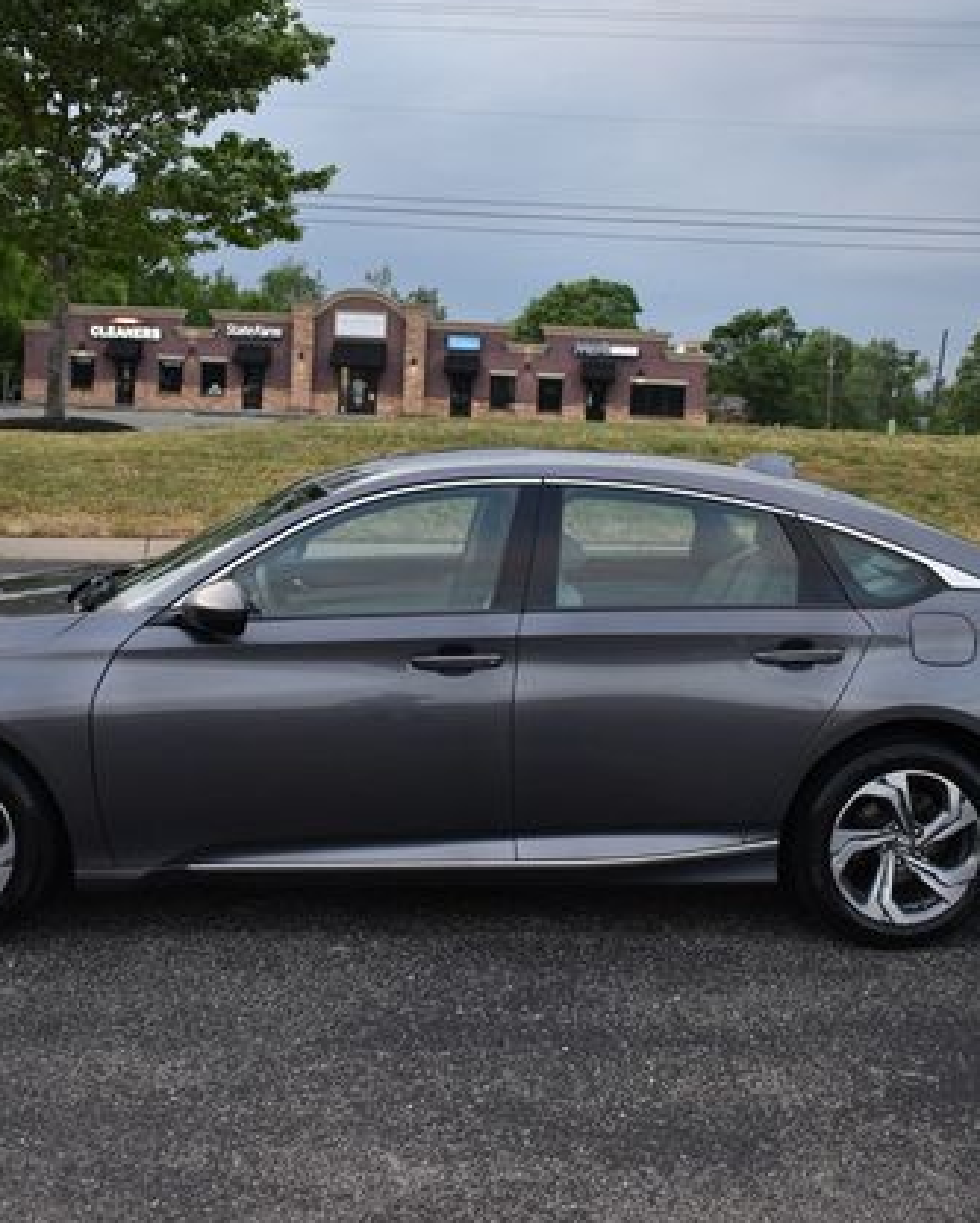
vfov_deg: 46.8
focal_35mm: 39
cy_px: 601
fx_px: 1413
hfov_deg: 38.2
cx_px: 491
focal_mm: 18
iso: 450
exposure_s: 1/250
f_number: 3.5
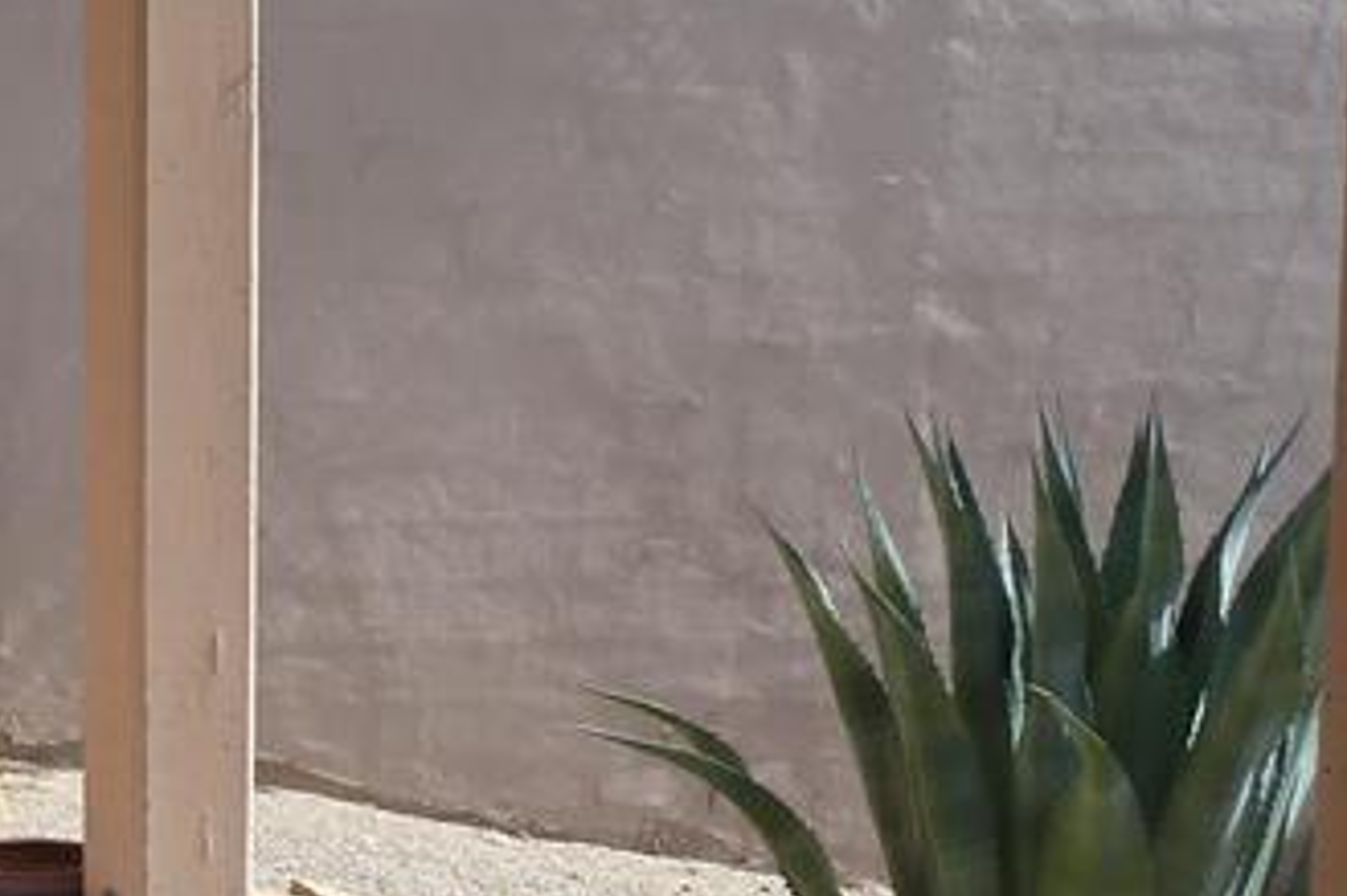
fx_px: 3029
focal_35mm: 81
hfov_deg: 21.2
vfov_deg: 16.8
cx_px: -667
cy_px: 610
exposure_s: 1/400
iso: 80
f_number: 4
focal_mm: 4.1
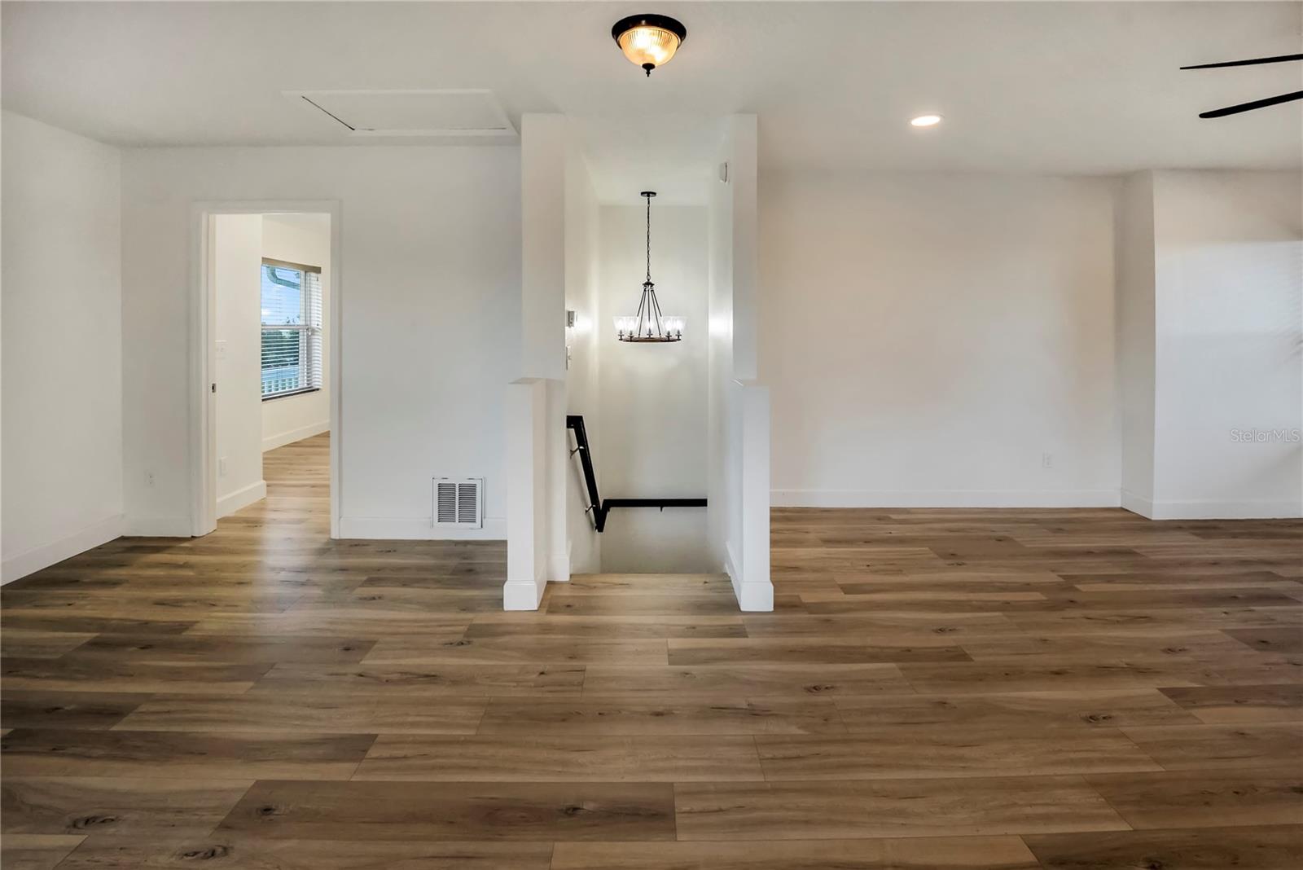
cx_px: 652
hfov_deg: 104.2
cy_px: 435
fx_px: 507
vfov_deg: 81.3
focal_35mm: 14
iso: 200
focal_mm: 14
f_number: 6.3
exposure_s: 1/640
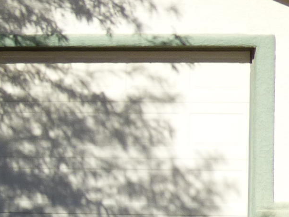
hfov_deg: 8.9
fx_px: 1770
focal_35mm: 212
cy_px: 175
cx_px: -250
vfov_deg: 7.0
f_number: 3.6
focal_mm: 7.37
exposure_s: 1/1000
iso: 100
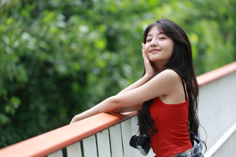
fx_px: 839
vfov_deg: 10.7
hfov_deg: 16.0
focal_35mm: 128
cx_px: 118
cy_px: 78
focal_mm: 128
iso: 100
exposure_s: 1/400
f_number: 2.8
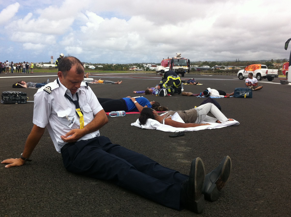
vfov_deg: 35.9
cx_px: 130
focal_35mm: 40
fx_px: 336
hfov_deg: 46.8
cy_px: 111
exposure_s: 1/1436
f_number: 2.8
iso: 80
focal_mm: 3.85
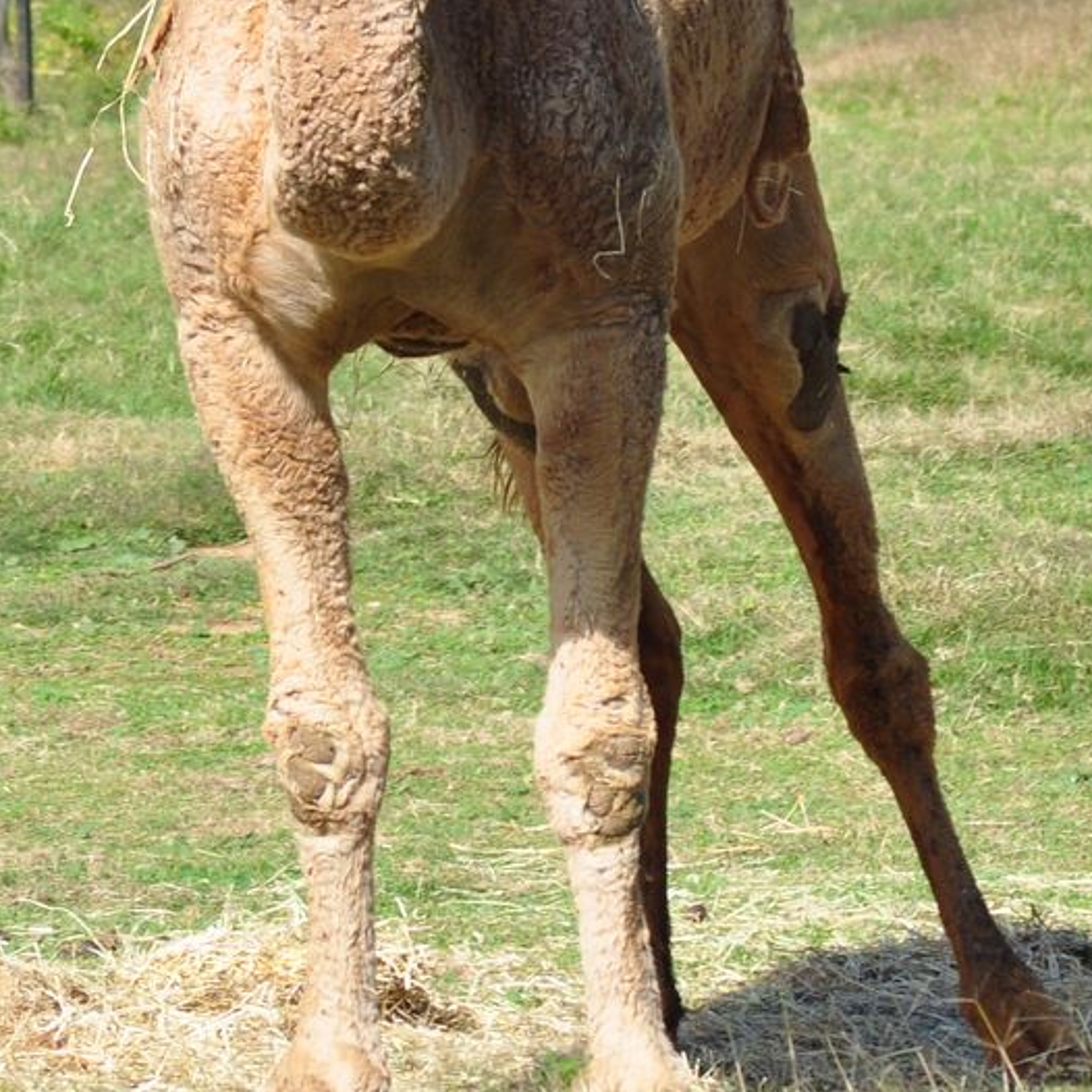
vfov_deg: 4.6
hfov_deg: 4.6
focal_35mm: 384
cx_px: 584
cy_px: 295
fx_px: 13699
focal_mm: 155
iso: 200
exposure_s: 1/320
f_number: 10
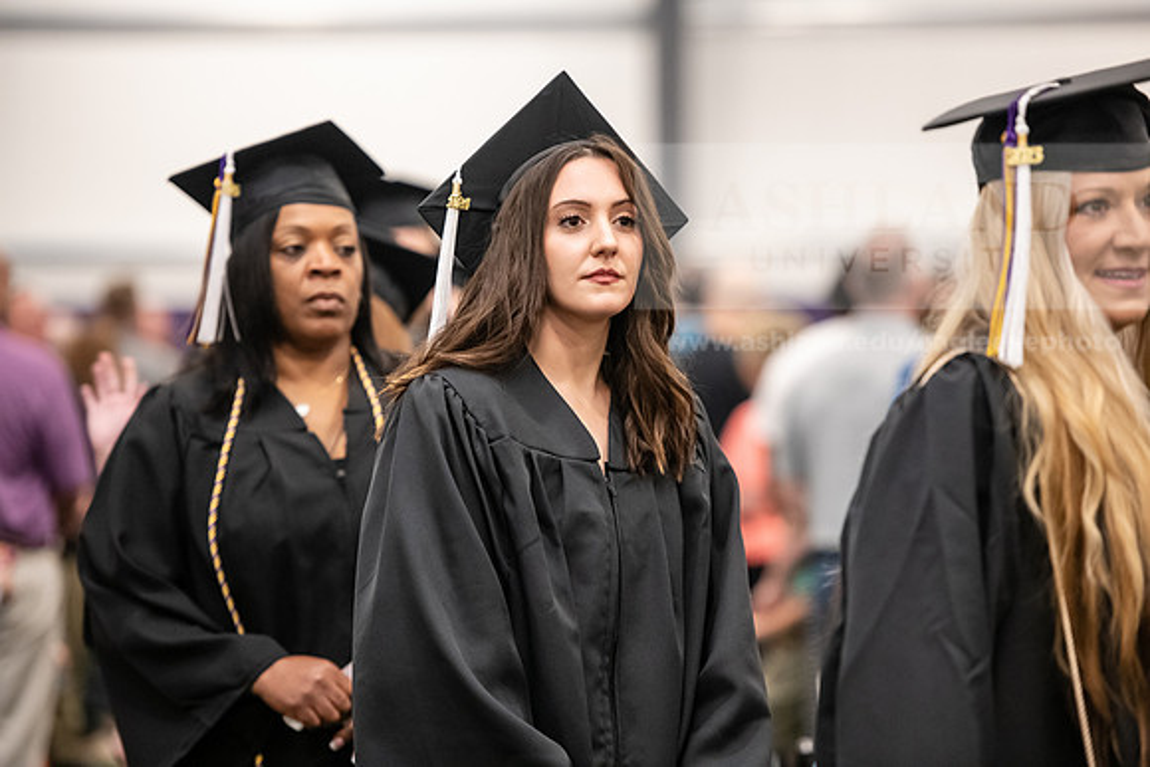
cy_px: 384
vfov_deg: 8.1
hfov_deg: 12.1
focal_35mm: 170
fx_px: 5432
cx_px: 575
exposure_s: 1/200
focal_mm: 170
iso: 3200
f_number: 3.2
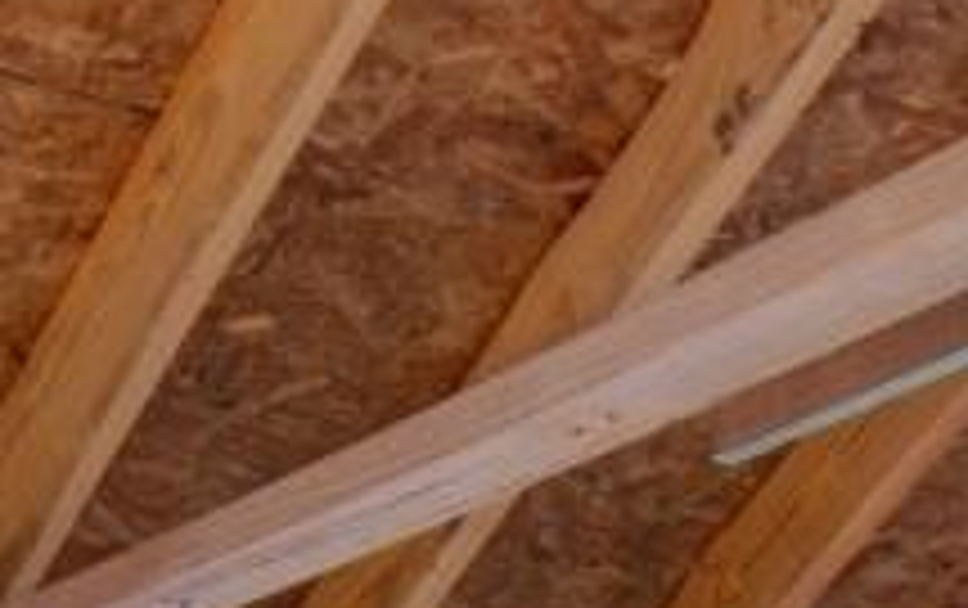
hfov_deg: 17.6
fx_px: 3038
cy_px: 1446
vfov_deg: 10.0
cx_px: 1018
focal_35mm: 115
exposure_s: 1/60
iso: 100
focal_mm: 10
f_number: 4.5
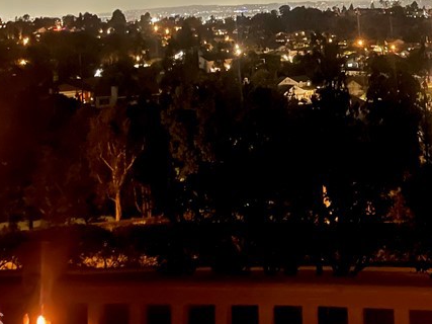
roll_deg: +2.1
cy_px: -53
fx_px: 749
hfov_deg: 30.1
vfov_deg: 22.7
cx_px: 426
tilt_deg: +2.2
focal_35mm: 60
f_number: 1.6
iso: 1250
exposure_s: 1/5
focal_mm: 5.1
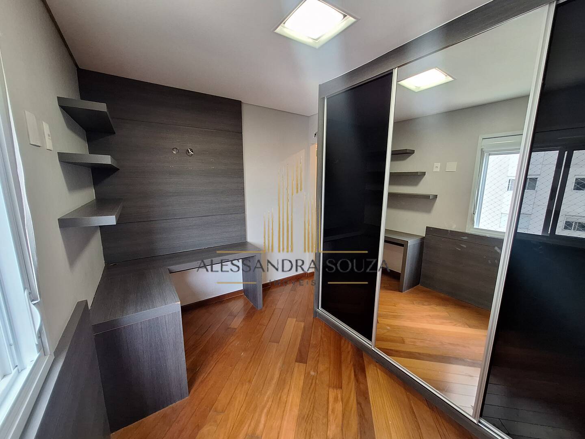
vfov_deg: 89.9
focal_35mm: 13
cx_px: 292
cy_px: 220
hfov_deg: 106.2
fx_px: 220
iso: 125
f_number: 2.2
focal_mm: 1.74
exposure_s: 1/40
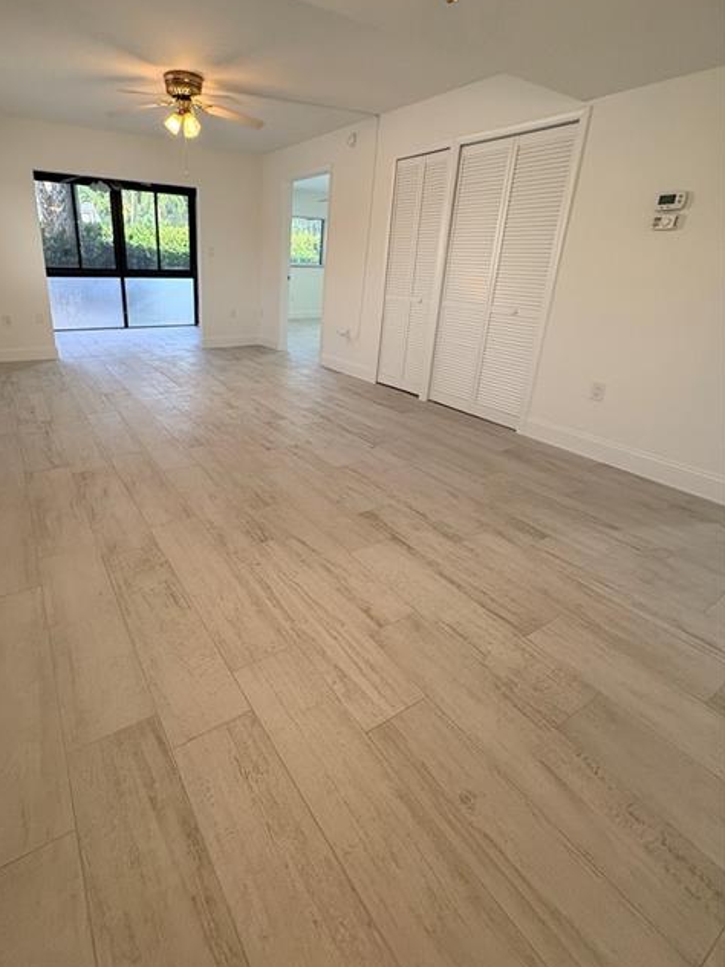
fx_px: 475
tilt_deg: -18.5
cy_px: 424
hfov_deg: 73.9
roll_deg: -2.0
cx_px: 288
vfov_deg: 90.6
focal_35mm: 17
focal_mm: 2.22
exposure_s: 1/120
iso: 125
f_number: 2.2
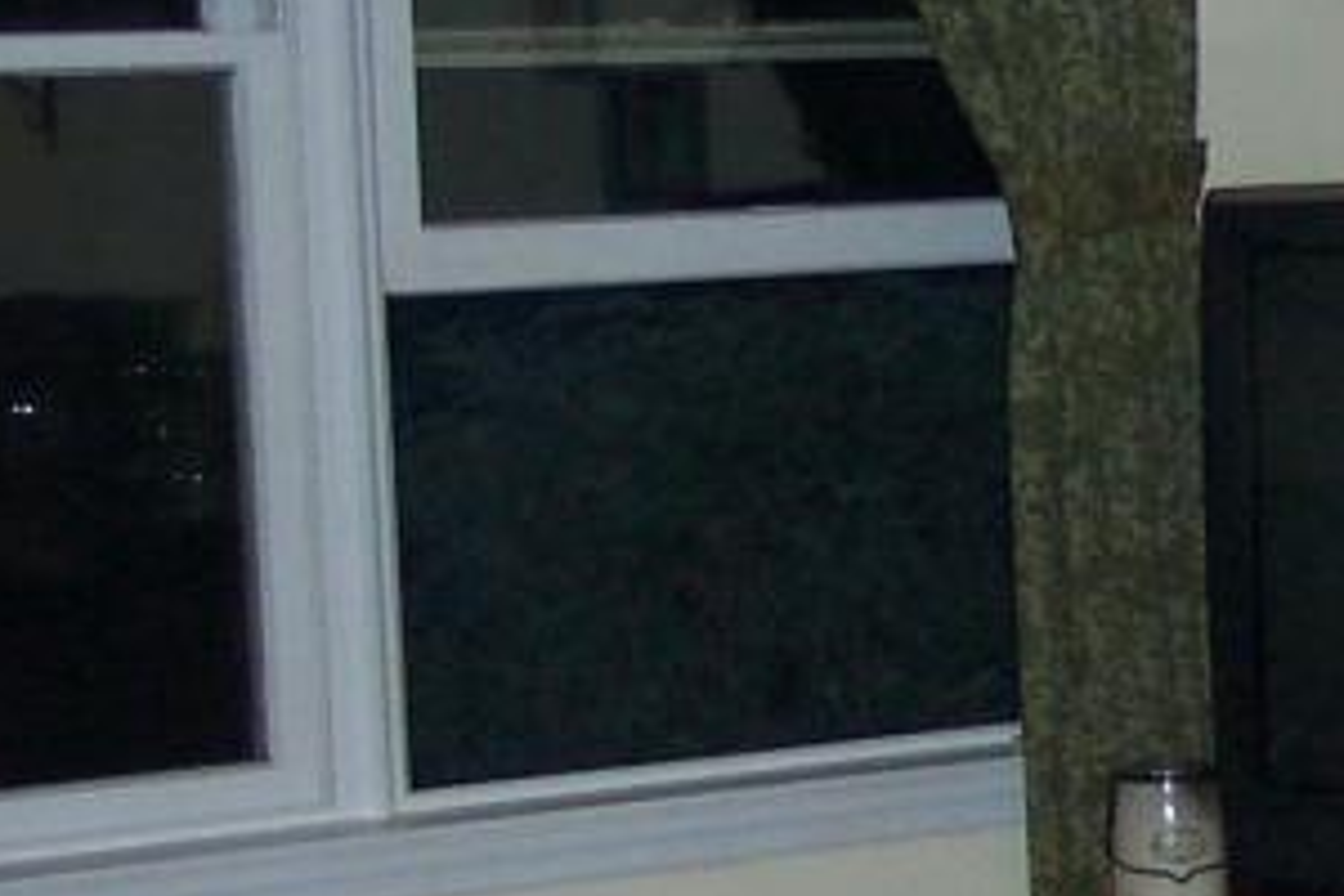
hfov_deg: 13.1
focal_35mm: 146
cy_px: 735
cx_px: 2137
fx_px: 5450
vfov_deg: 9.4
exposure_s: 1/30
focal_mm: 8
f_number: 2.8
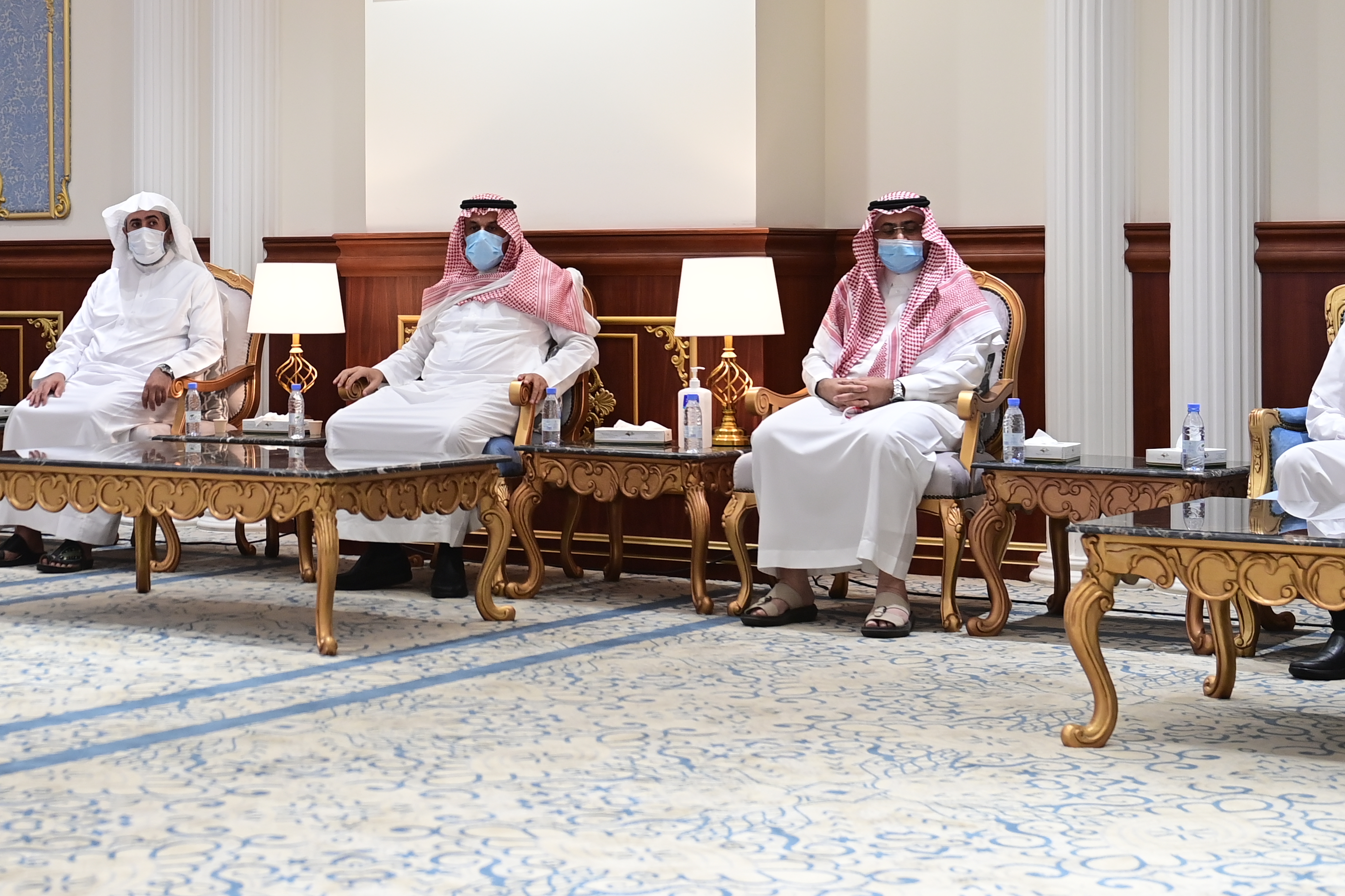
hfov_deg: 27.0
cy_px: 271
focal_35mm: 74
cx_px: 326
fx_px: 2765
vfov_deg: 18.4
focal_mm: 38
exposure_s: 1/125
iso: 1000
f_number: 3.2
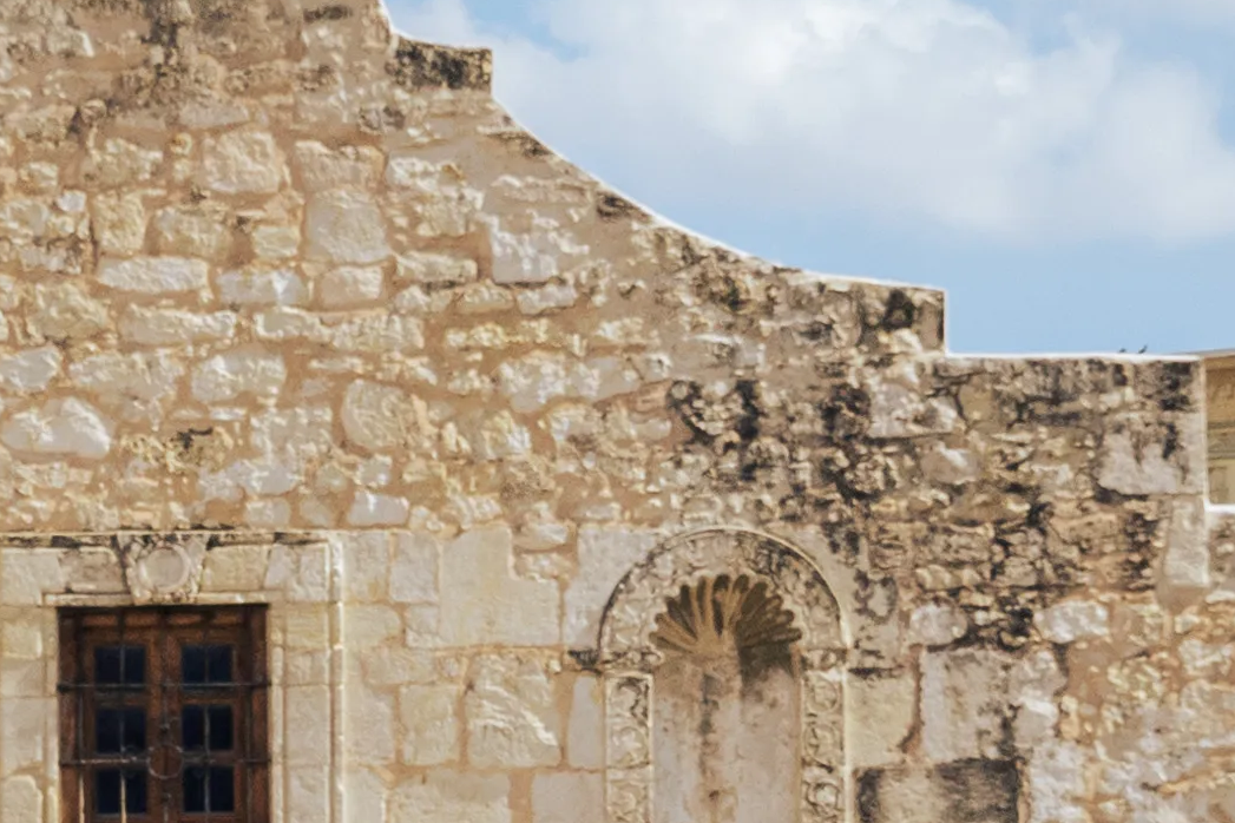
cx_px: 198
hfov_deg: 8.1
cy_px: 822
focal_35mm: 254
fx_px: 8713
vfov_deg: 5.4
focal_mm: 45
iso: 400
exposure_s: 1/1250
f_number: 8
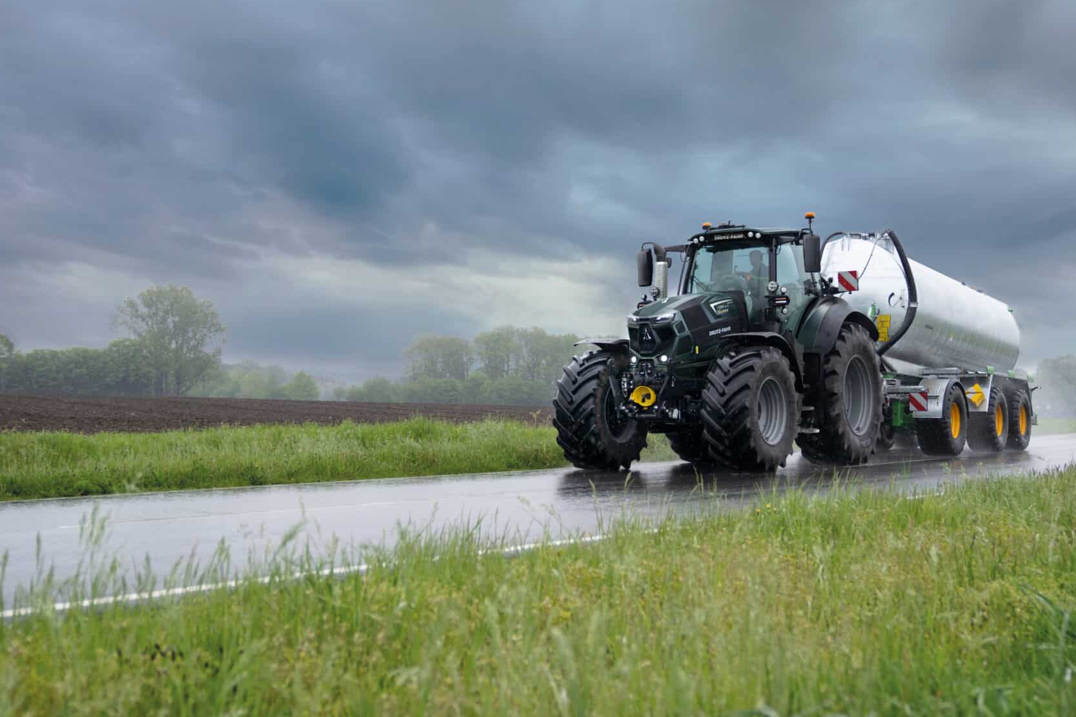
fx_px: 1285
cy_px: 282
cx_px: 594
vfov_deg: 31.1
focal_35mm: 43
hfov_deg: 45.4
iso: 100
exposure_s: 1/800
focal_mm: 35
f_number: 2.8
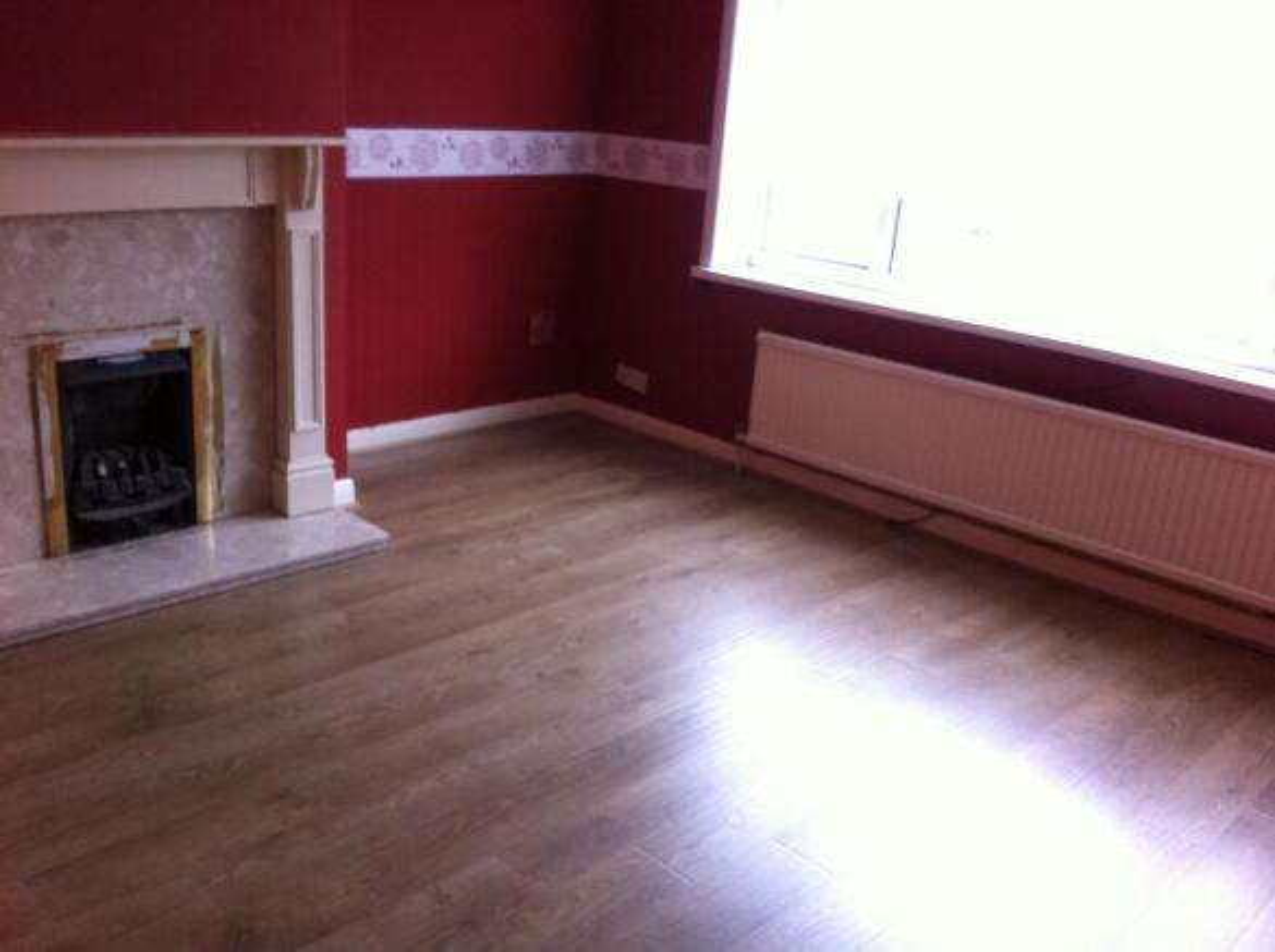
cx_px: 638
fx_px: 1287
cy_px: 476
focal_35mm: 35
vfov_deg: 40.6
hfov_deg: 52.7
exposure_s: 1/15
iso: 125
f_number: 2.8
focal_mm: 3.85
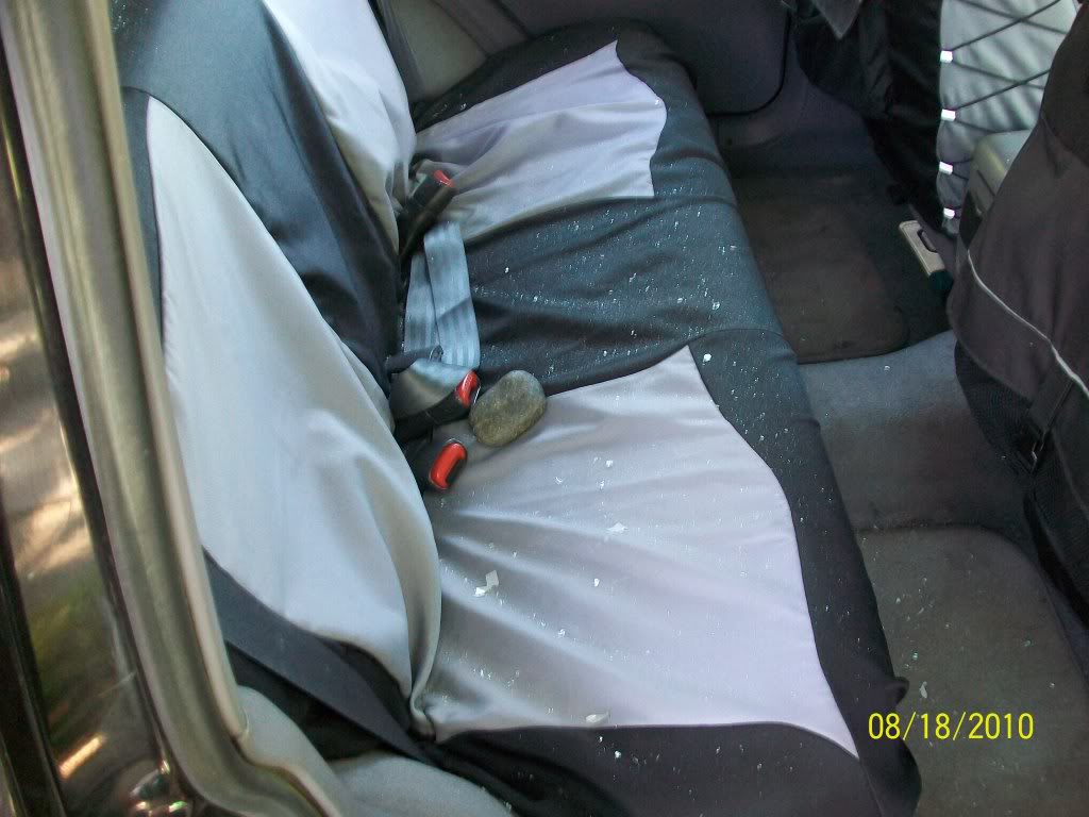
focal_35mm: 32
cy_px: 408
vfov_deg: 44.2
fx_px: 1007
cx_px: 544
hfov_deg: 56.8
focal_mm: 5.7
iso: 160
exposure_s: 1/15
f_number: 2.8
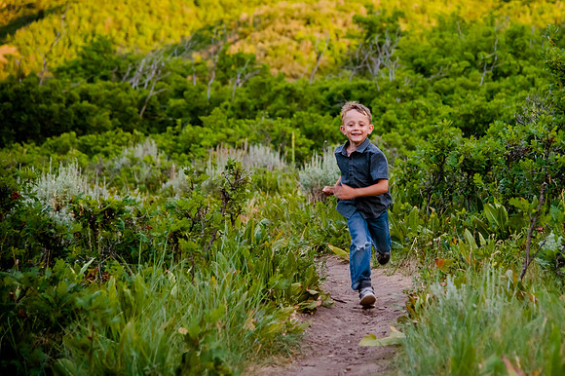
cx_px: 361
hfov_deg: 19.5
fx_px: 1642
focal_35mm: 105
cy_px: 136
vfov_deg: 13.0
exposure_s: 1/200
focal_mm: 82
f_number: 4
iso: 3200
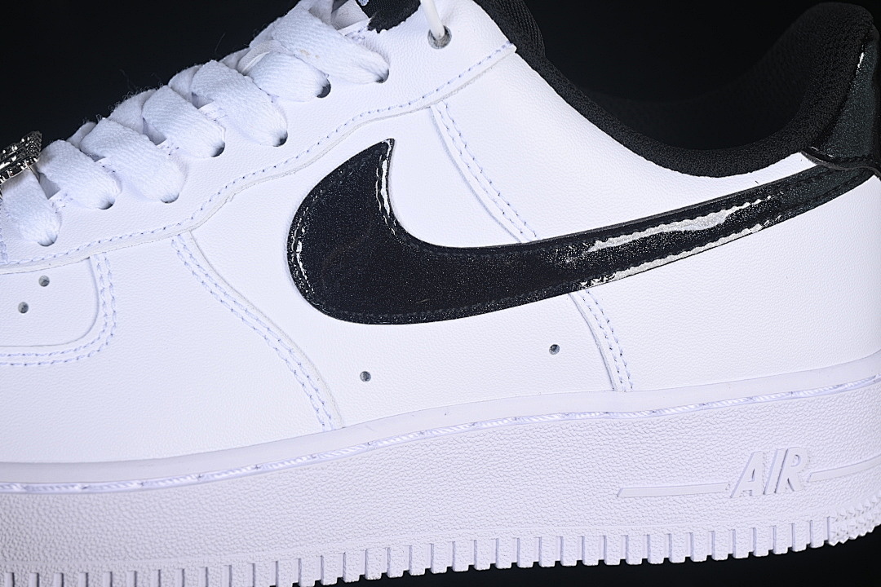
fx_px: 1835
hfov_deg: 27.0
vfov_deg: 18.2
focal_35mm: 75
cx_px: 440
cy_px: 294
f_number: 7.1
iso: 160
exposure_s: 1/100
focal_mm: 50
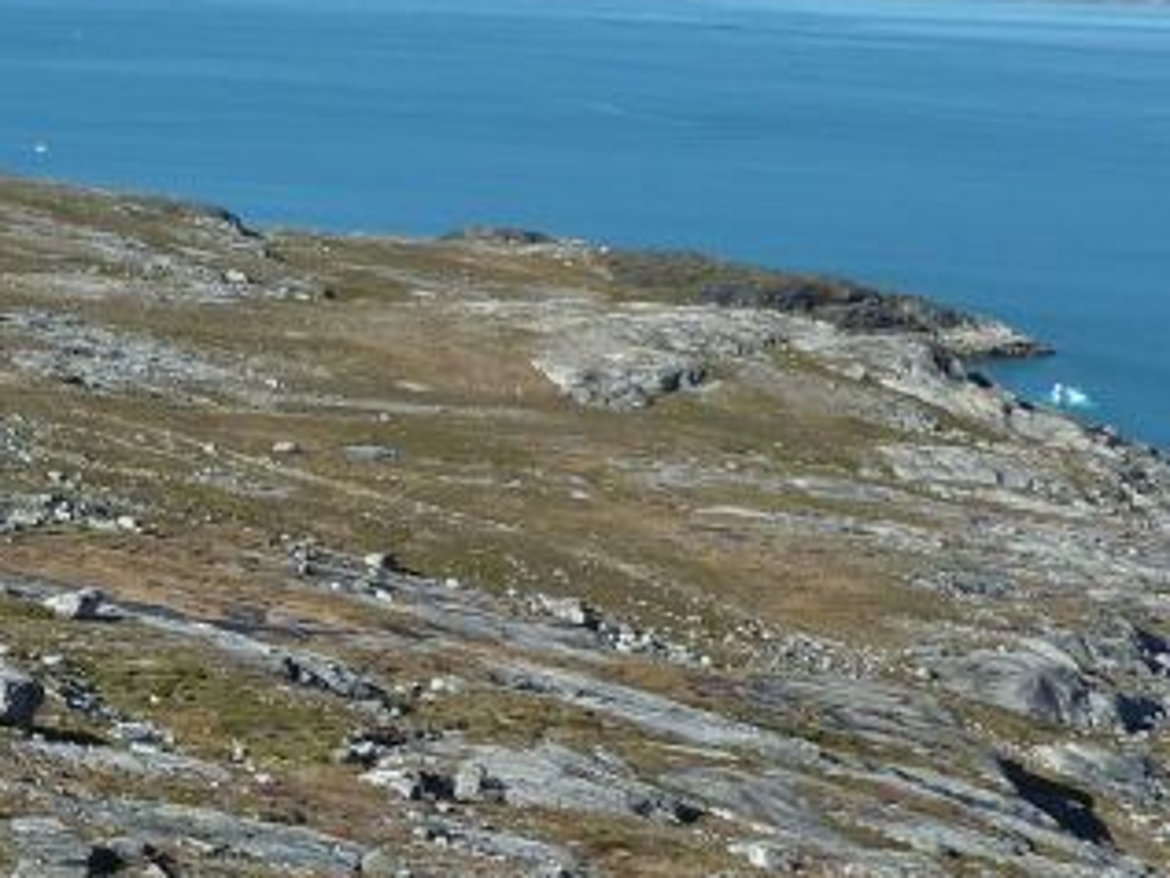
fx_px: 2130
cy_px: 221
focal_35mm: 63
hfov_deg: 27.5
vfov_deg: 23.1
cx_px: -185
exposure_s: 1/400
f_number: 5
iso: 125
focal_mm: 4.1
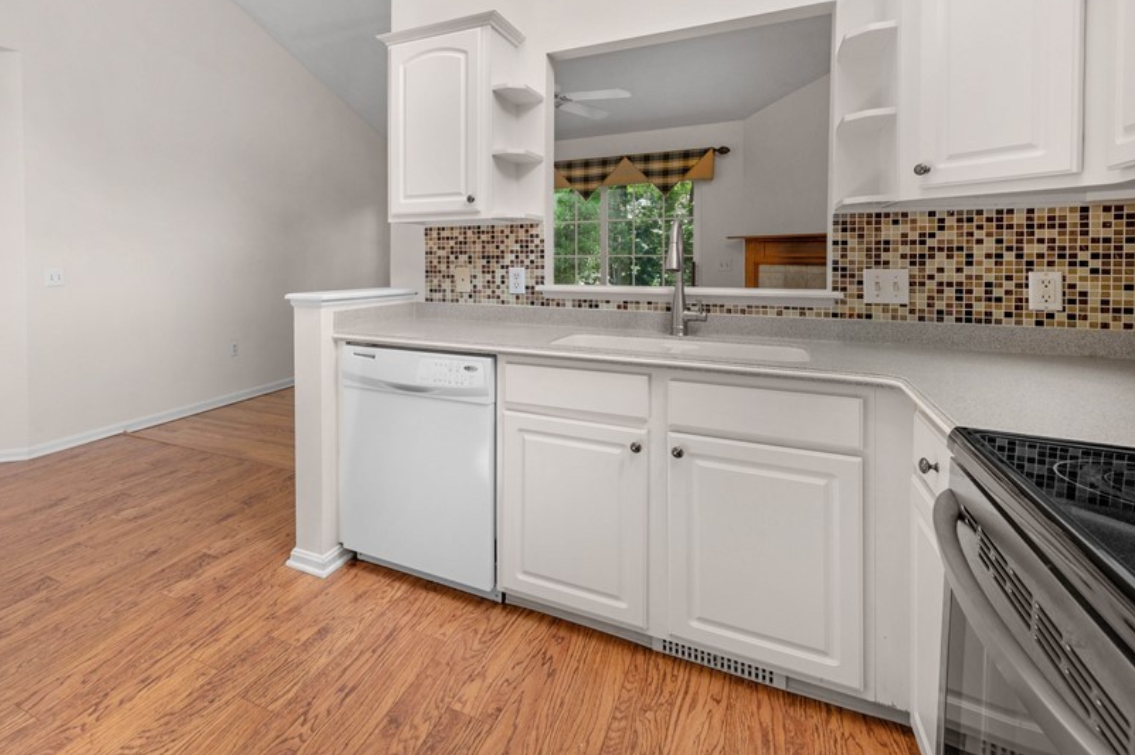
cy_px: 267
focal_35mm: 19
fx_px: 599
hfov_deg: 83.9
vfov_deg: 63.2
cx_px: 378
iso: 250
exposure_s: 1/60
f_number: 9
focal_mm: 14
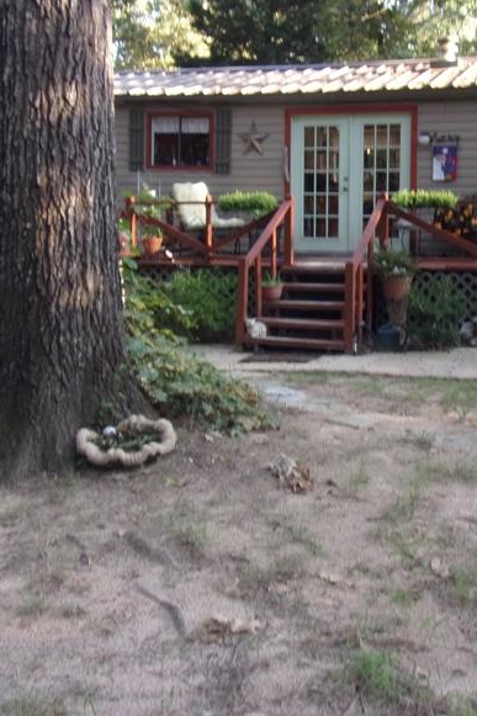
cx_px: 309
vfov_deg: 44.0
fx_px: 875
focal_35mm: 44
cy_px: 254
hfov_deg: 30.3
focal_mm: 4.3
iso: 80
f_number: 3.3
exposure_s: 1/38
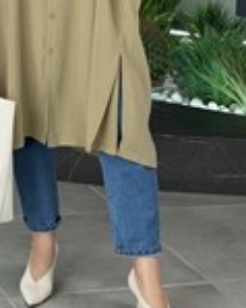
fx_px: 1184
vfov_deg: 14.2
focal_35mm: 130
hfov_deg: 11.7
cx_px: -14
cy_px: -104
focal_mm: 6.76
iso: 64
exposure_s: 1/181
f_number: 1.78
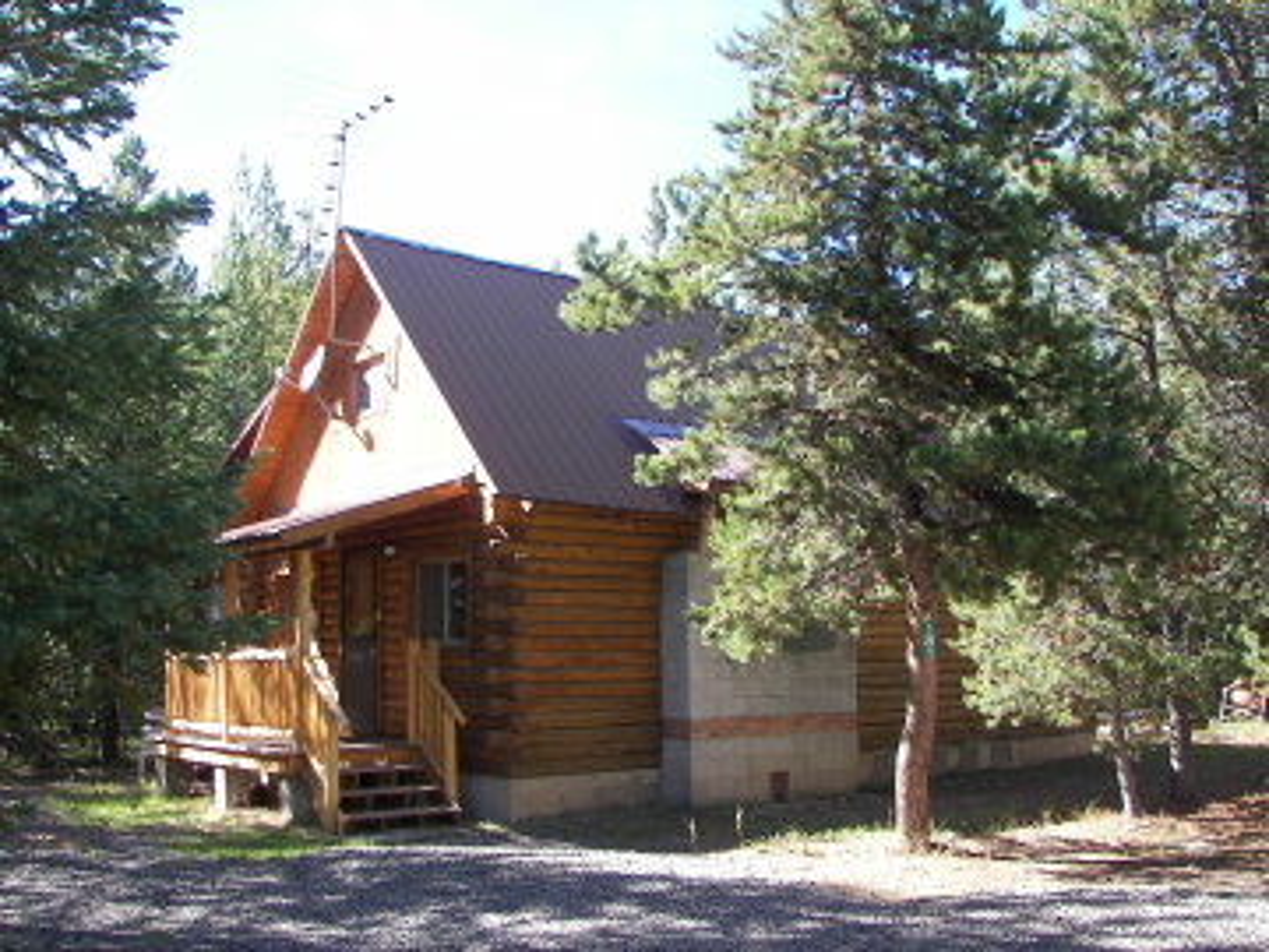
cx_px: 634
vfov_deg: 39.7
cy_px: 476
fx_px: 1320
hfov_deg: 51.4
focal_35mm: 36
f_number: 2.8
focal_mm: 6
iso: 50
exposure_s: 1/100
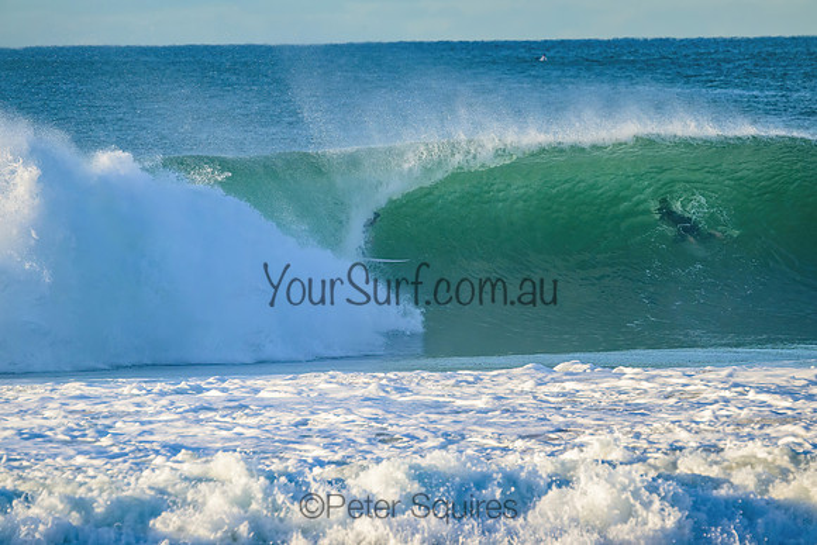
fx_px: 12257
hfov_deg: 3.8
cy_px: 272
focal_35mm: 540
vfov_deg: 2.5
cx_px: 408
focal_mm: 540
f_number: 11
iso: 2000
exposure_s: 1/1600
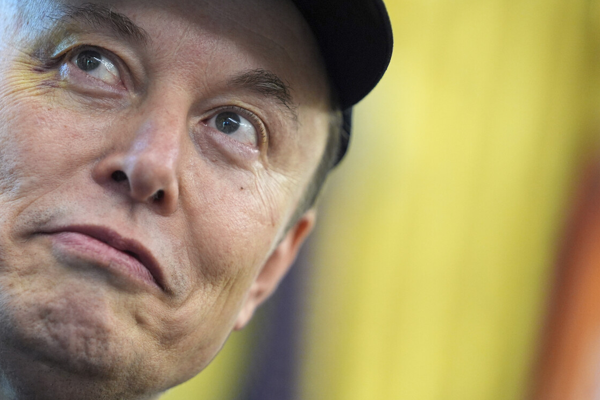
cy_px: 183
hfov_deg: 7.2
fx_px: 4784
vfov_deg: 4.8
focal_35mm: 287
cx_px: 236
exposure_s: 1/250
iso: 2000
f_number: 2.8
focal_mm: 200
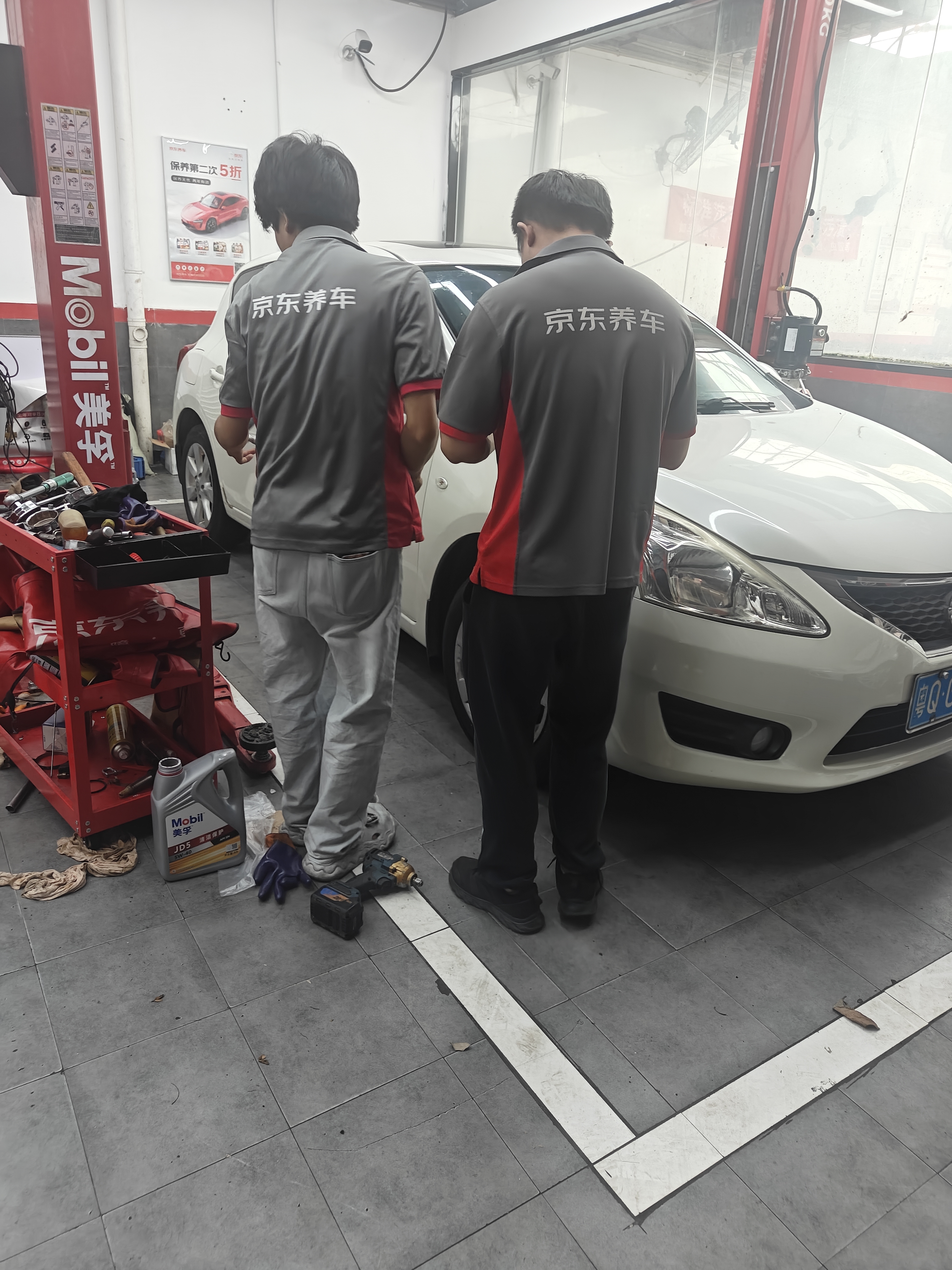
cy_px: 635
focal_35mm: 24
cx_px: 476
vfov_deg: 71.6
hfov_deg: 56.8
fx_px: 880
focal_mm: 5.59
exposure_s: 1/100
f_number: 1.8
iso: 80
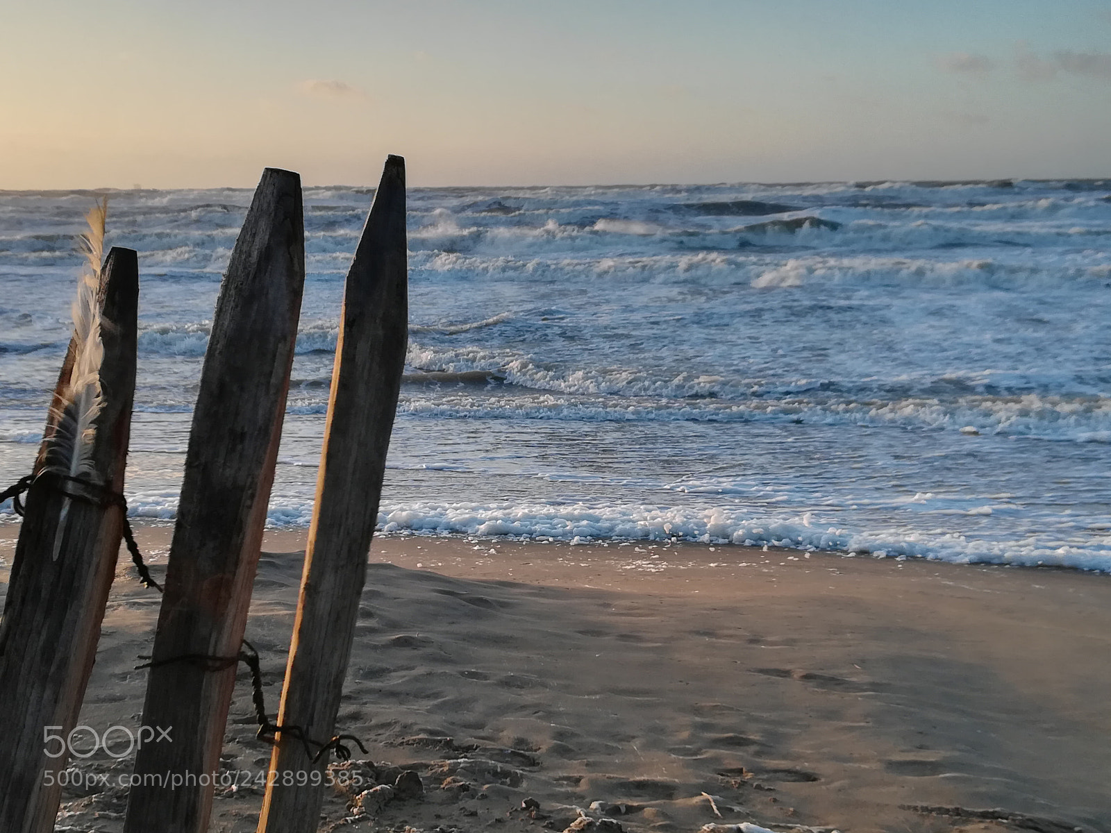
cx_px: 556
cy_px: 416
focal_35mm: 44
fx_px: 1412
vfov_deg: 32.9
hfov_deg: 42.9
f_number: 2.2
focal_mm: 3.83
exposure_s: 1/239
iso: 50
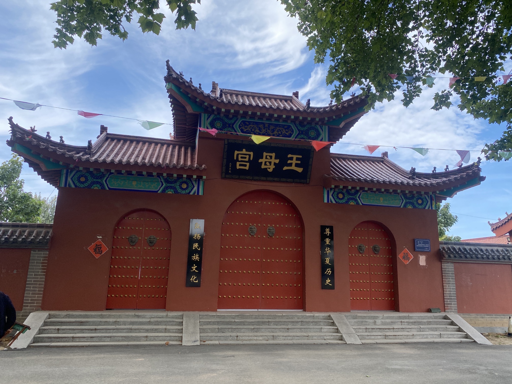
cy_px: 192
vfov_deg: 53.1
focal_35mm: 26
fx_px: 385
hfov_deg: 67.3
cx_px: 256
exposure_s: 1/733
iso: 32
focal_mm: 4.25
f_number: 1.8
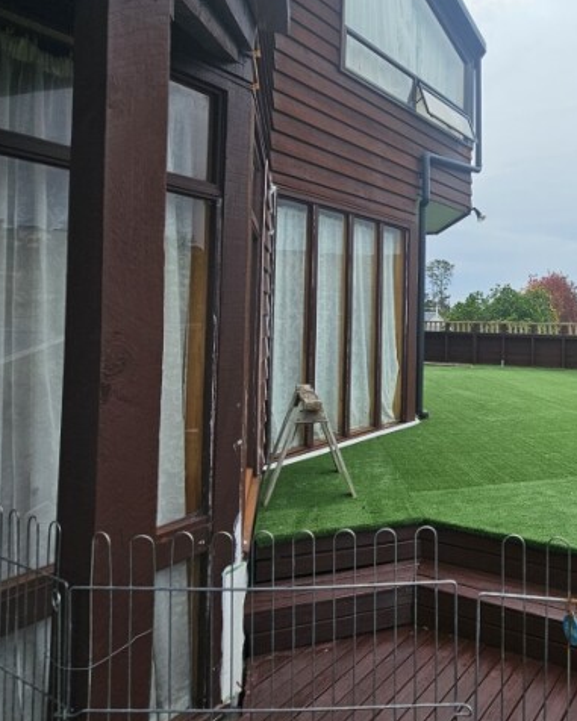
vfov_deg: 69.7
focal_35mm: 24
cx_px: 490
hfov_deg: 53.4
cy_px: 294
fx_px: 512
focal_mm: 2.2
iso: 50
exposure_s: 1/1000
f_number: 2.2
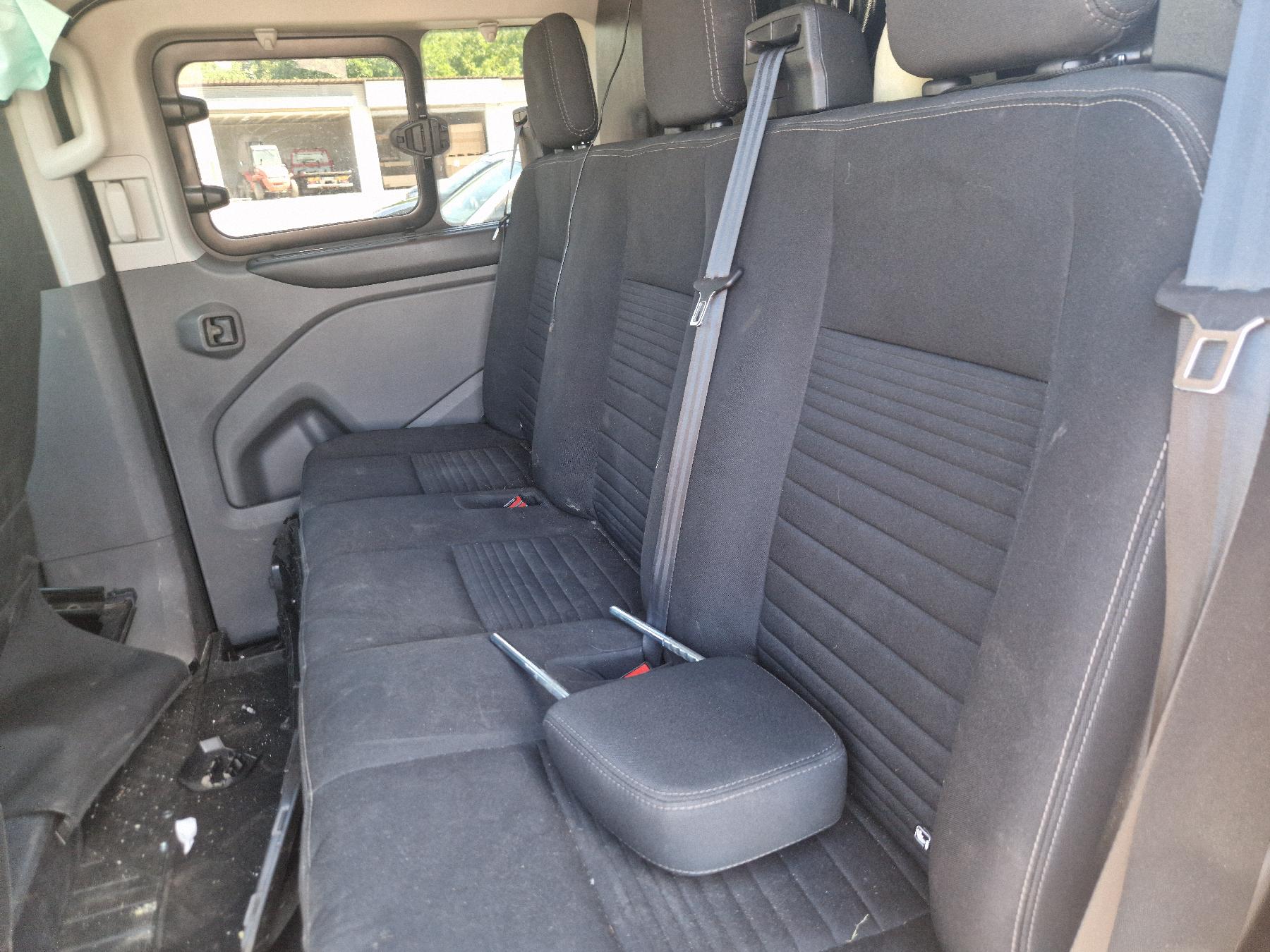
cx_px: 635
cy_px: 476
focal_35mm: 23
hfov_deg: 73.9
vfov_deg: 58.9
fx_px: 844
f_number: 1.8
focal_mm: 5.4
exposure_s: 1/50
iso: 64
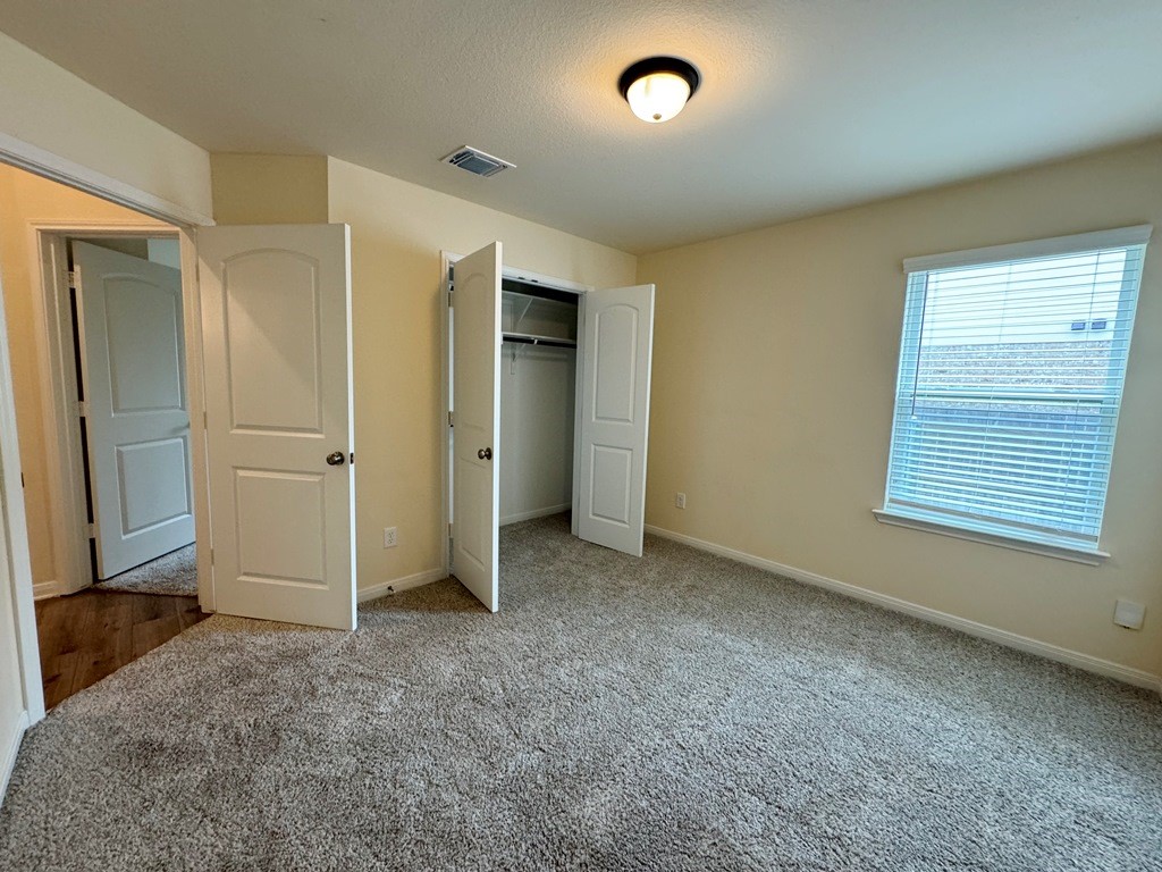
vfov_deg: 85.7
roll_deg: -1.9
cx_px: 581
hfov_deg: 102.1
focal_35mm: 14
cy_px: 436
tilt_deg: -6.0
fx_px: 470
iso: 320
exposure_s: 1/120
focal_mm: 2.22
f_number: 2.2
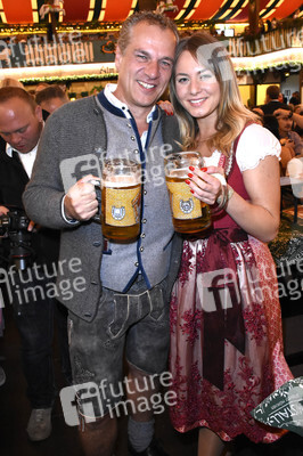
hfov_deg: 43.5
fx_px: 379
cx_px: 152
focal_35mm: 30
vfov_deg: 62.0
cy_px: 228
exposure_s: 1/60
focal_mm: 20
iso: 5000
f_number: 6.3
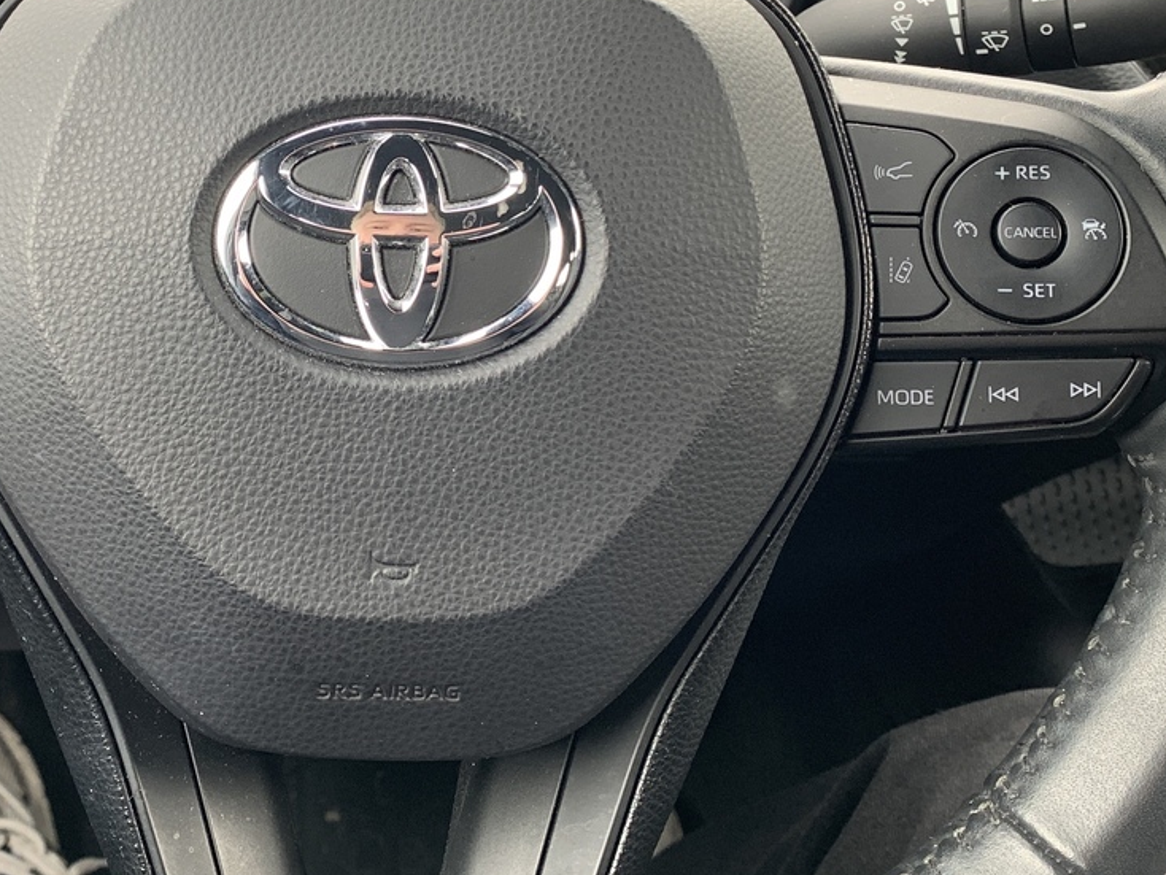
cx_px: 376
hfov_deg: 37.0
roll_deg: +1.0
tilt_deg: -16.6
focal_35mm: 51
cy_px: 148
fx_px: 1718
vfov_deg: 27.9
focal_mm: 4.25
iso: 100
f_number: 1.8
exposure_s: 1/73
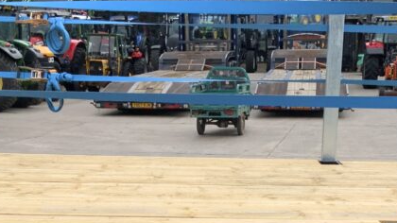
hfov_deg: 27.4
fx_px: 810
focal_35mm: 77
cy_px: 288
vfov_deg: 15.0
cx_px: 245
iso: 16
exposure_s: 1/997
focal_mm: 3
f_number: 1.8
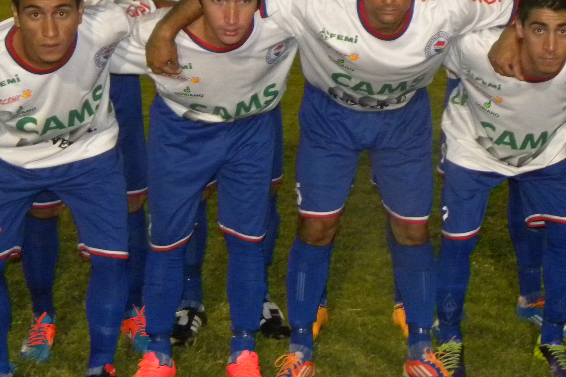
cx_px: 324
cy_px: 65
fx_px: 1101
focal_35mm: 70
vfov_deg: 19.2
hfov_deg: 28.8
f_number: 2.8
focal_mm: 5.9
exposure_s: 1/30
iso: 400
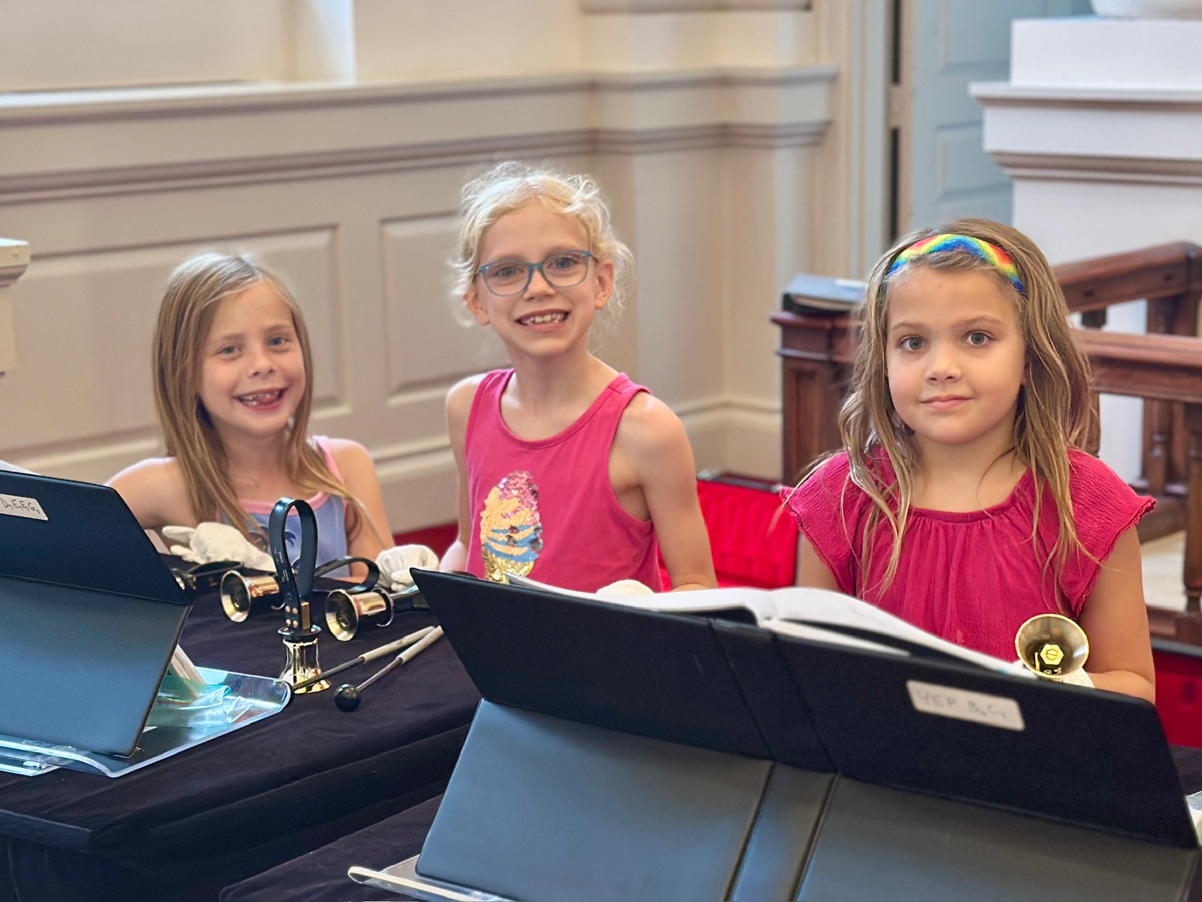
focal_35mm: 48
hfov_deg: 39.7
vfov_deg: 30.3
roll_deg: +0.1
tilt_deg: -14.6
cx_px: 601
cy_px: 451
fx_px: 1667
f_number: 1.78
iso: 400
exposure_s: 1/60
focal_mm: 6.86
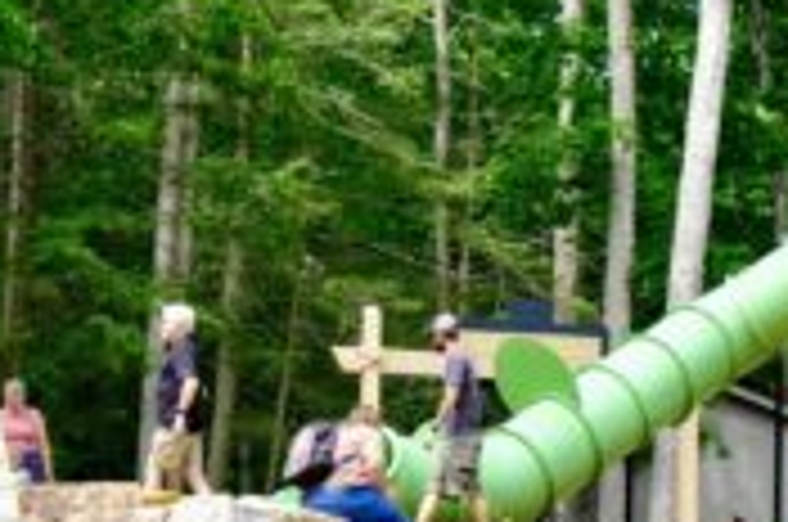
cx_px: 590
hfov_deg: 13.5
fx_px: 3321
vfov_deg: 9.0
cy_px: 394
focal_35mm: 152
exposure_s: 1/170
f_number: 5
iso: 160
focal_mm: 30.1
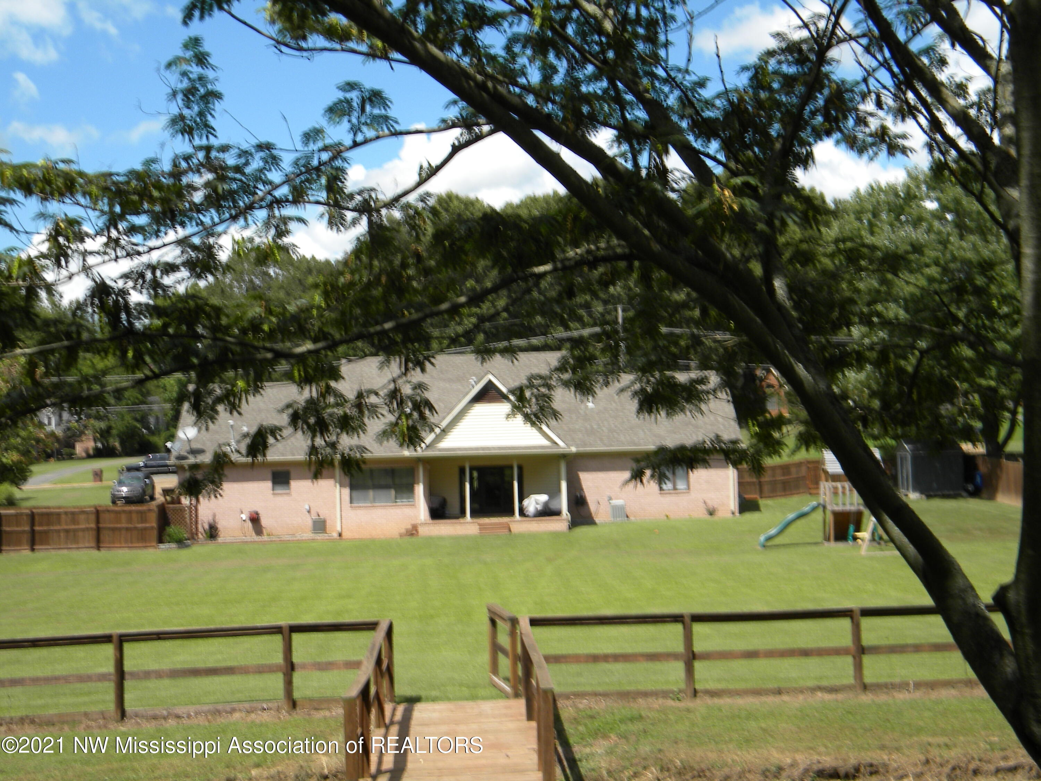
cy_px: 390
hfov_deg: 40.4
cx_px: 520
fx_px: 1413
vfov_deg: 30.9
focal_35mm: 47
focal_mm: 8.6
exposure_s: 1/620
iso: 80
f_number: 3.9
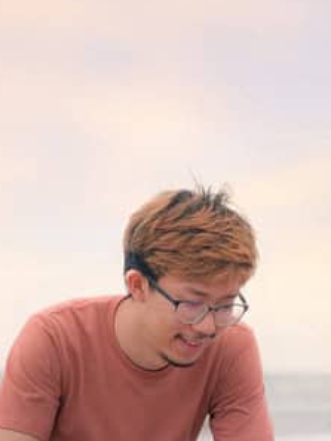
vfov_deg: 11.1
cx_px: 67
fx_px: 2268
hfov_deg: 8.3
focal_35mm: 178
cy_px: 272
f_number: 2.8
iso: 100
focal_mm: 55
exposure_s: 1/1600
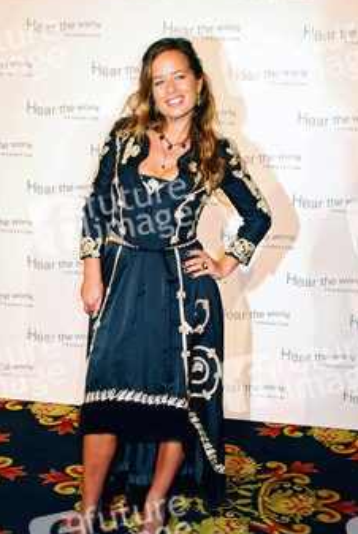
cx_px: 158
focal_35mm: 57
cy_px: 296
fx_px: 847
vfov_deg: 35.0
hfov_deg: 23.9
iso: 800
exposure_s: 1/80
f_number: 5
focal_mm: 32
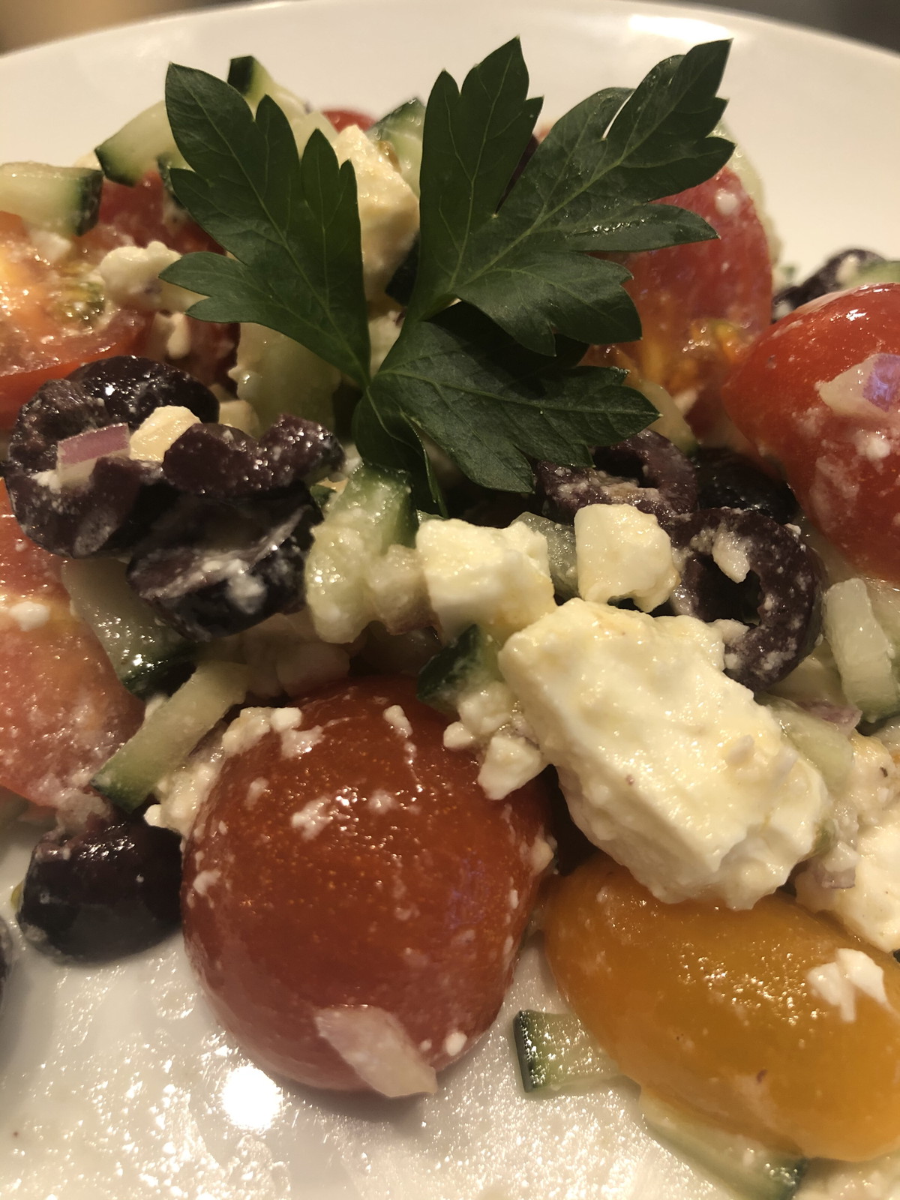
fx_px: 971
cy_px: 600
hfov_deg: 49.7
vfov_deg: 63.4
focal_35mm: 28
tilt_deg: -50.4
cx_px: 450
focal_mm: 4
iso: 50
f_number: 1.8
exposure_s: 1/15
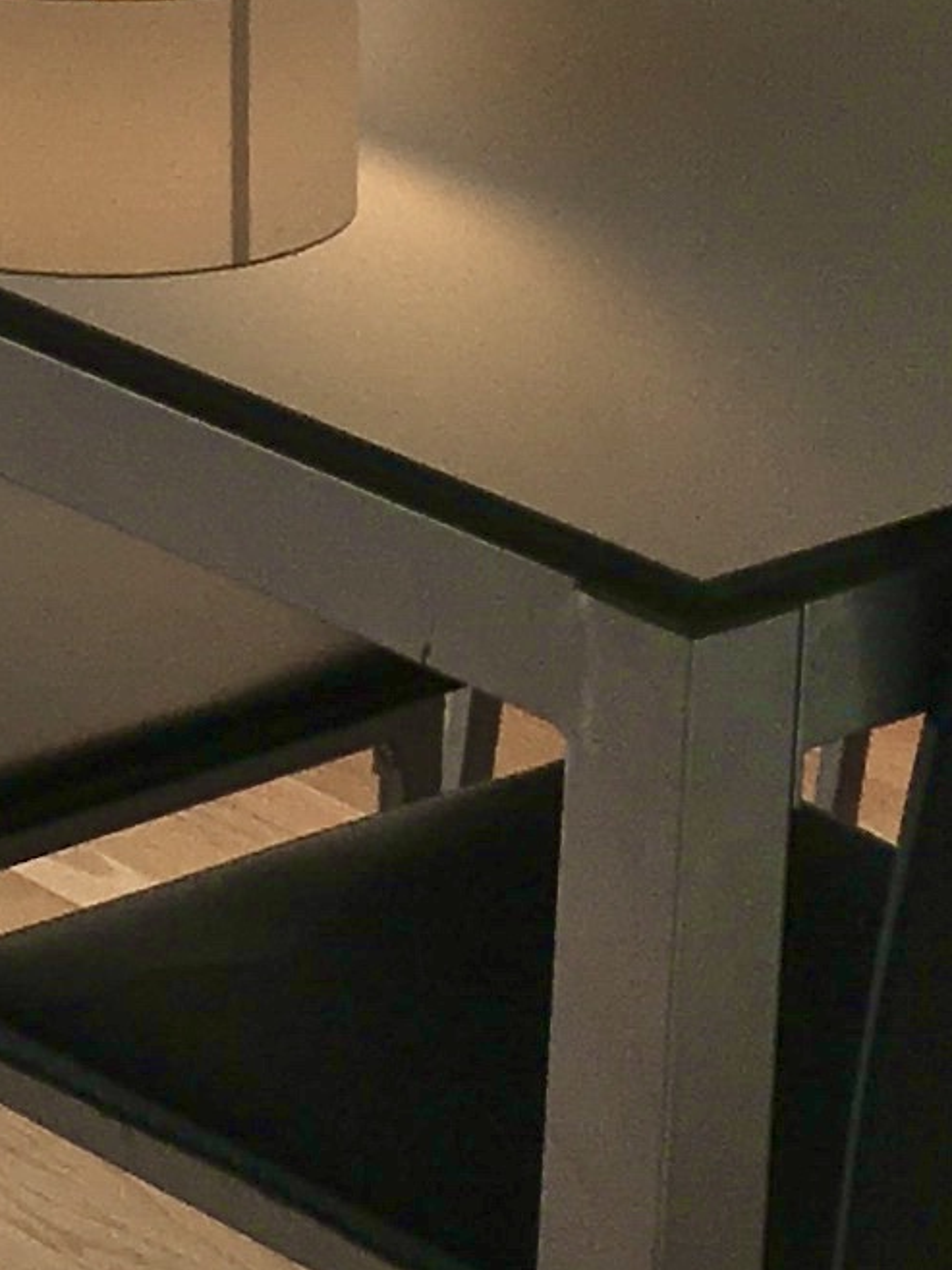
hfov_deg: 8.1
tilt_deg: -10.9
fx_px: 6525
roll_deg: -1.5
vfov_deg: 10.7
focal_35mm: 178
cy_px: -721
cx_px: -684
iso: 25
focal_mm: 4.15
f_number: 2.2
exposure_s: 1/100
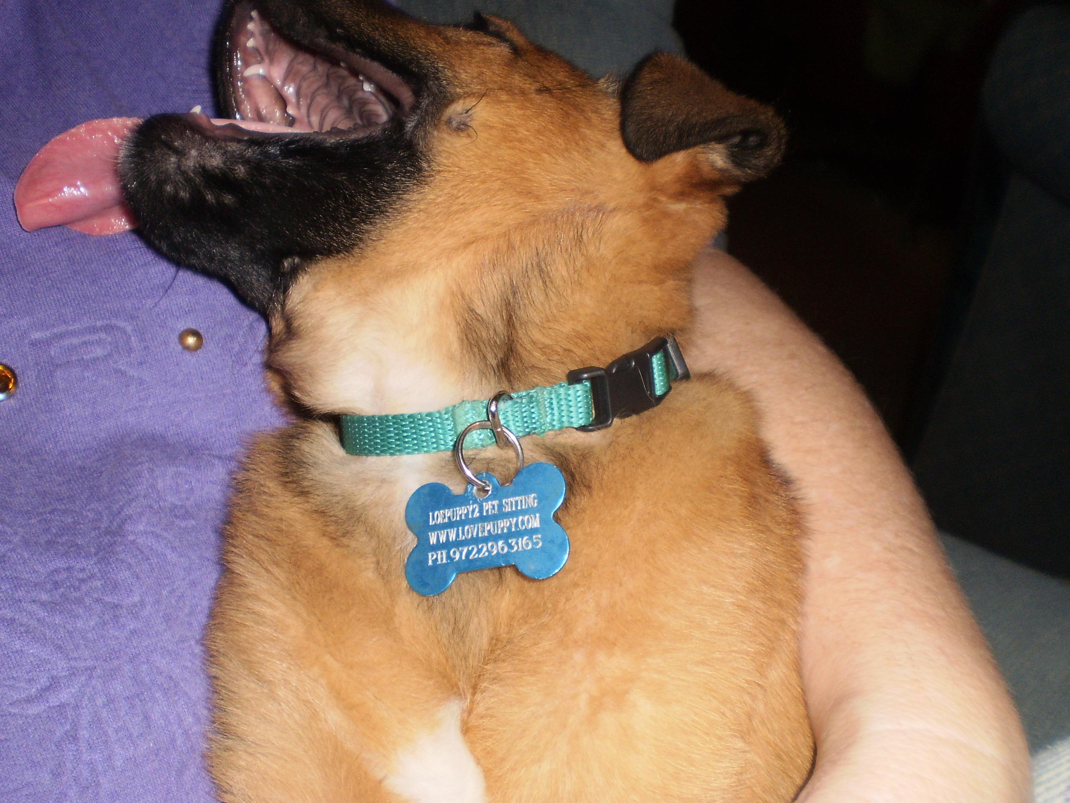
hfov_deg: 51.4
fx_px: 1113
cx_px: 535
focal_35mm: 36
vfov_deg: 39.7
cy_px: 402
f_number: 3.1
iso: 125
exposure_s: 1/30
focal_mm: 6.3
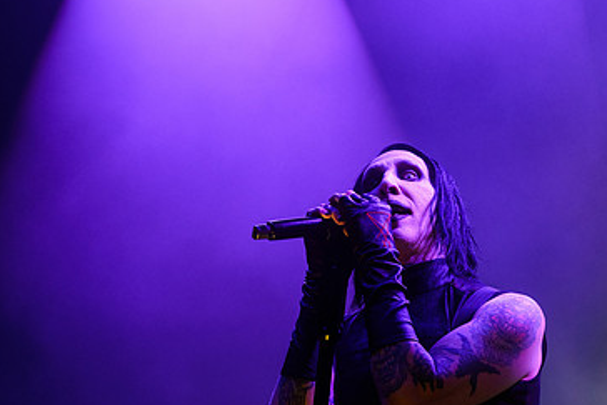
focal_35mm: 130
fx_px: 2193
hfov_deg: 15.8
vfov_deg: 10.6
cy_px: 247
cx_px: 301
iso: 1250
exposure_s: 1/800
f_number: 4
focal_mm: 70
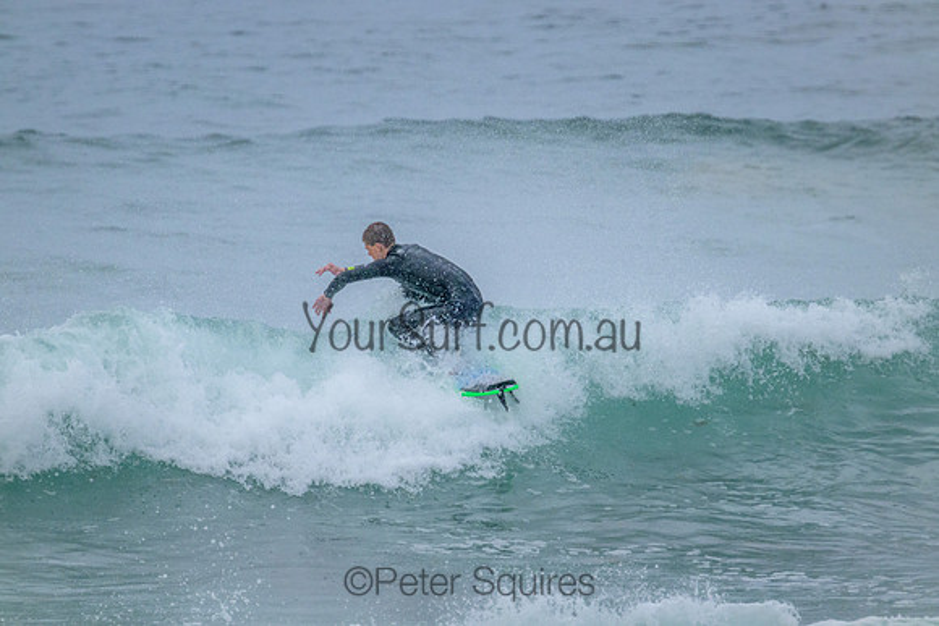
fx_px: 20871
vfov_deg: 1.7
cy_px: 313
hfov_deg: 2.6
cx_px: 470
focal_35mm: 800
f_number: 11
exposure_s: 1/1600
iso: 4000
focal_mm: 800
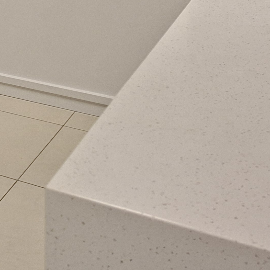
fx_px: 679
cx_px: -157
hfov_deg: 19.1
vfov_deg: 20.5
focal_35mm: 77
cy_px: -82
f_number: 1.8
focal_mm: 5.54
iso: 125
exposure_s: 1/120
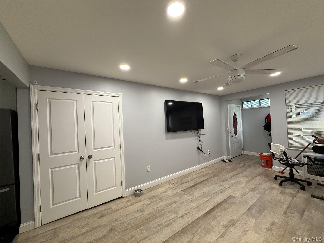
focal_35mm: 14
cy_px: 122
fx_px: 131
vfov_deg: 85.7
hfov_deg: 102.1
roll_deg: +2.6
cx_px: 162
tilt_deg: +0.4
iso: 250
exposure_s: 1/120
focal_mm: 2.22
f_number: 2.2
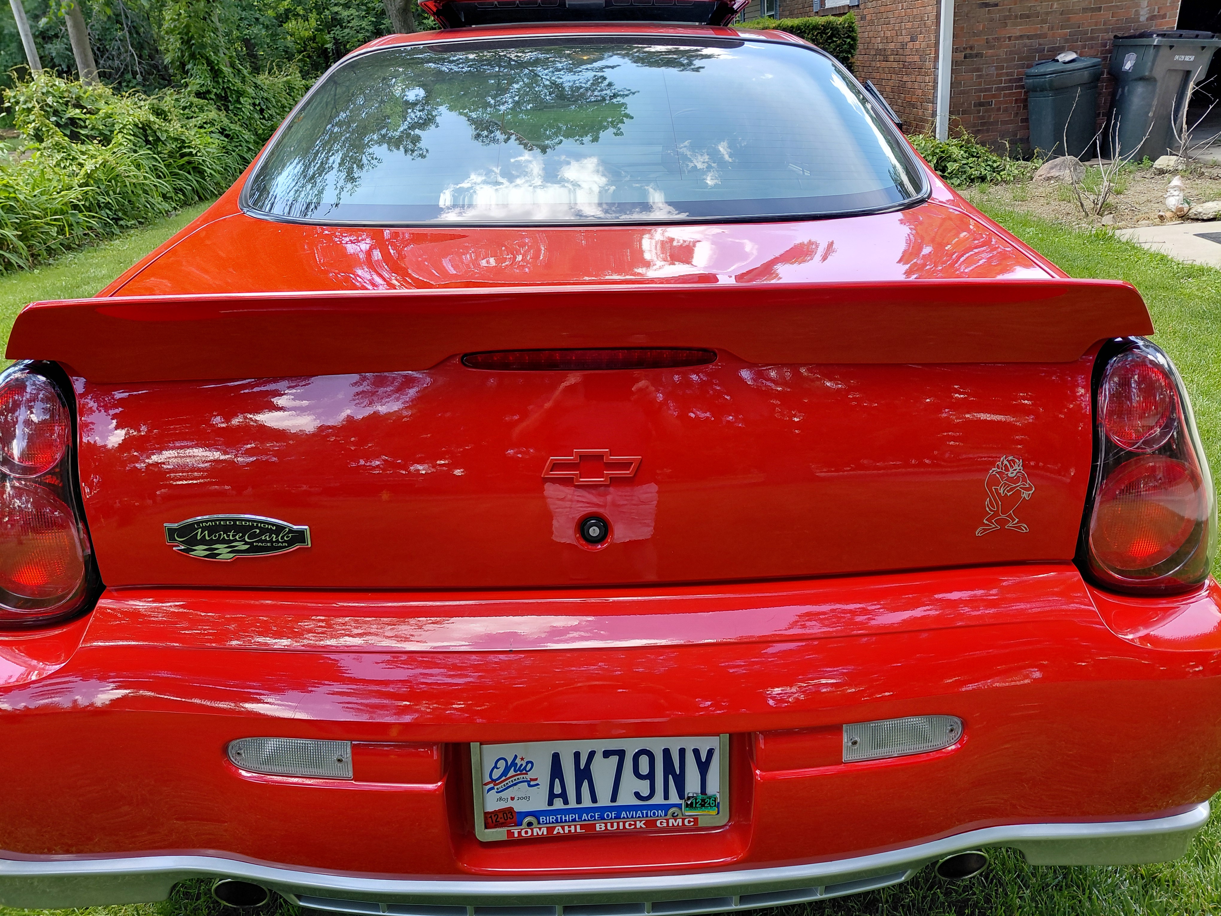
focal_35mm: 25
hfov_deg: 69.4
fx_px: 882
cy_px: 458
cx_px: 610
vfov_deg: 54.9
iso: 50
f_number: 1.8
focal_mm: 4.69
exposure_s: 1/169
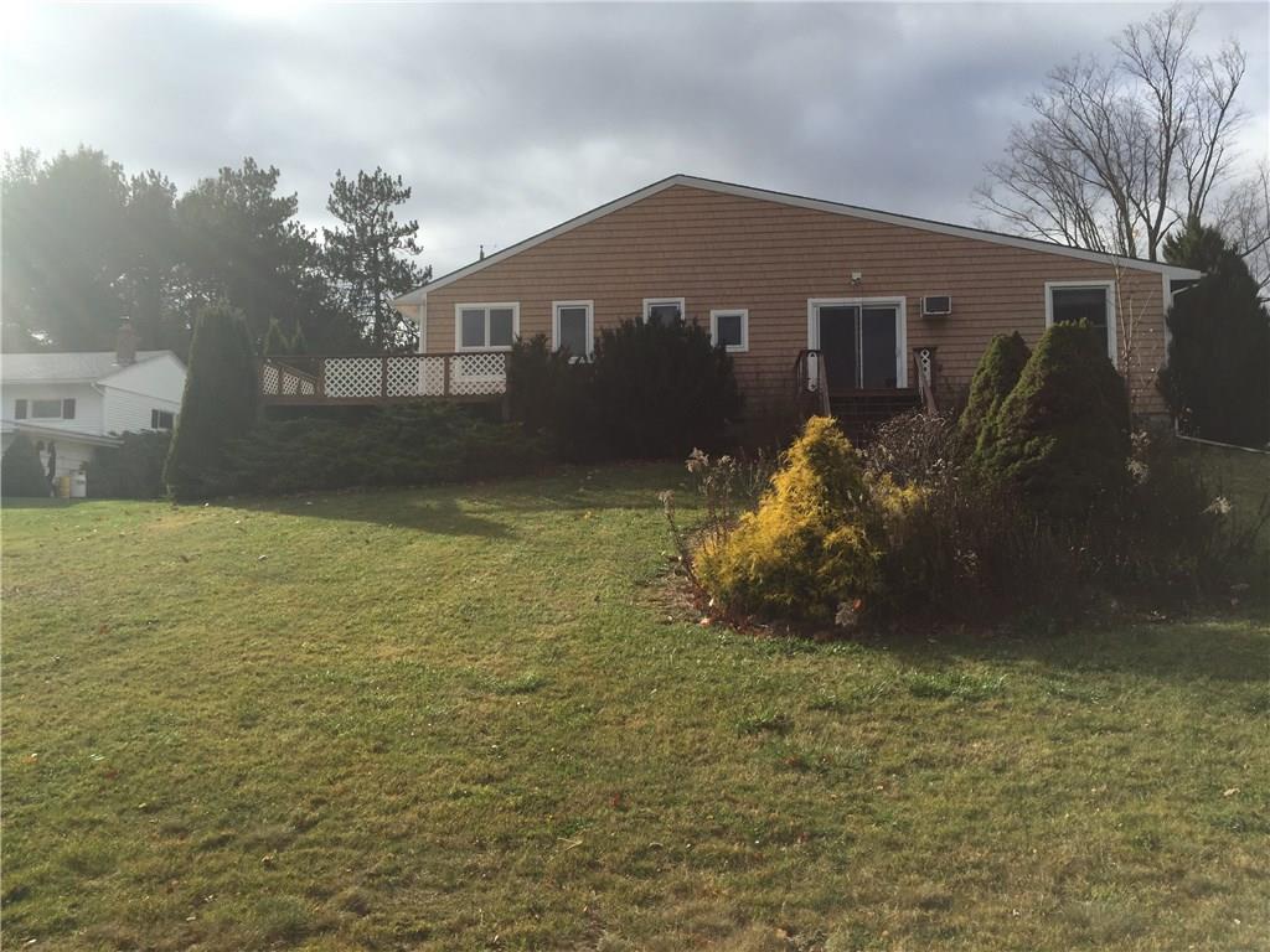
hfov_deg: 61.7
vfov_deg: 48.2
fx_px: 1064
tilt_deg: +5.1
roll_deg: +0.6
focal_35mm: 29
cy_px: 476
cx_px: 635
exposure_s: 1/2198
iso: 32
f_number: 2.2
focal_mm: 4.15
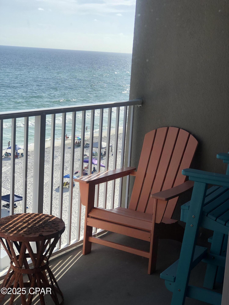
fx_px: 503
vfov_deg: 33.8
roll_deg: -4.1
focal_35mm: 57
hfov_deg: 25.7
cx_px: 114
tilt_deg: -10.2
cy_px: 152
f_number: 2.8
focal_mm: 6.6
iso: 20
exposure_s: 1/240
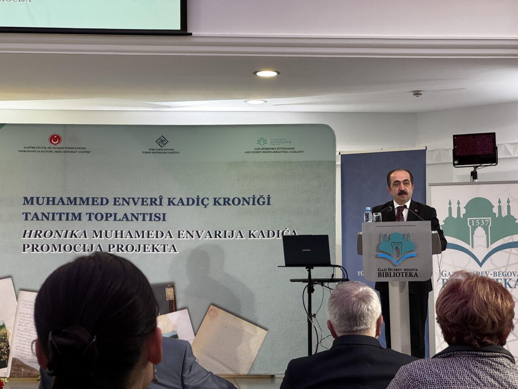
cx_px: 259
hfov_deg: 25.3
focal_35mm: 77
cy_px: 194
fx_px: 1152
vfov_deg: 19.1
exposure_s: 1/60
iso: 250
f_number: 2.8
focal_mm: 9
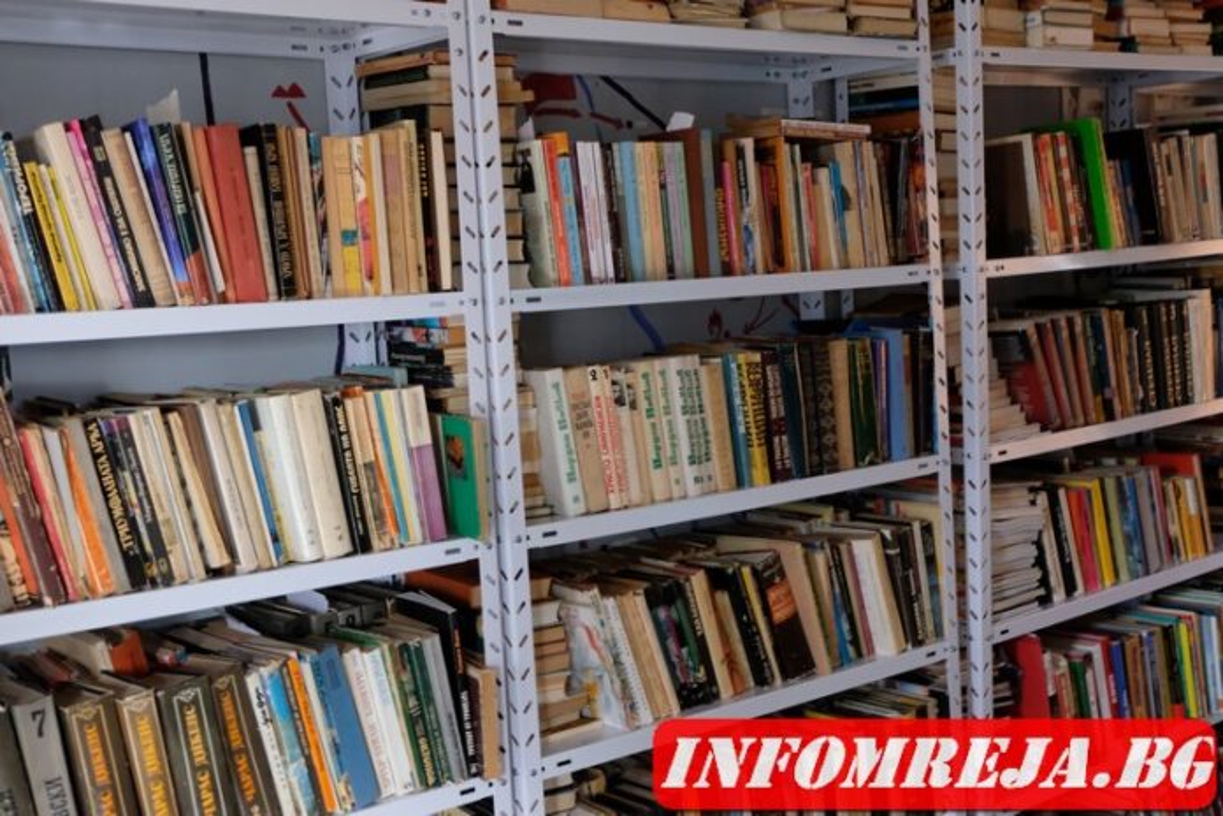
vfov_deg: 28.6
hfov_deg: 41.9
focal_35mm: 47
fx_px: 1597
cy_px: 408
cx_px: 612
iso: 3200
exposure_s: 1/25
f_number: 4.7
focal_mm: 31
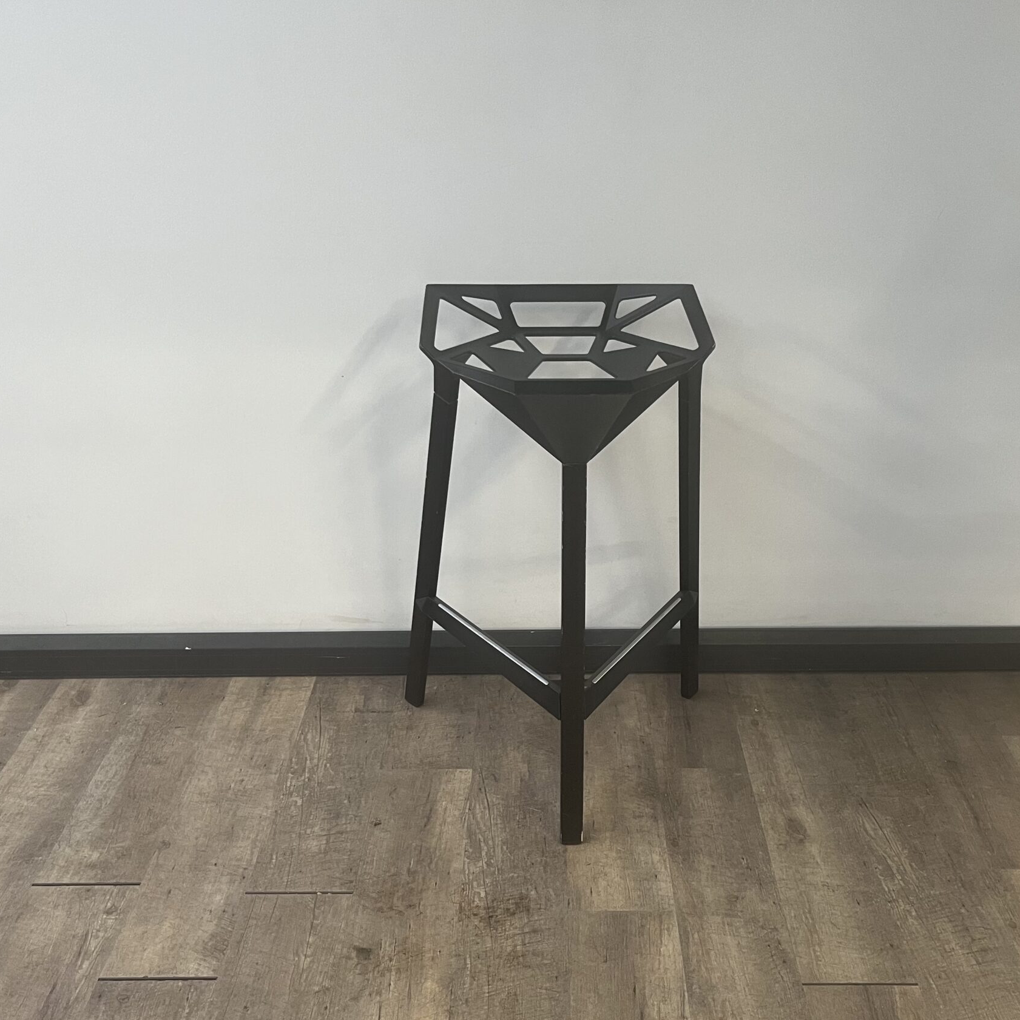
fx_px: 1167
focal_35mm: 35
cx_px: 566
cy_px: 579
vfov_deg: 47.1
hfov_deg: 47.1
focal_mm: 5.1
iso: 160
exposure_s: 1/50
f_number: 1.6
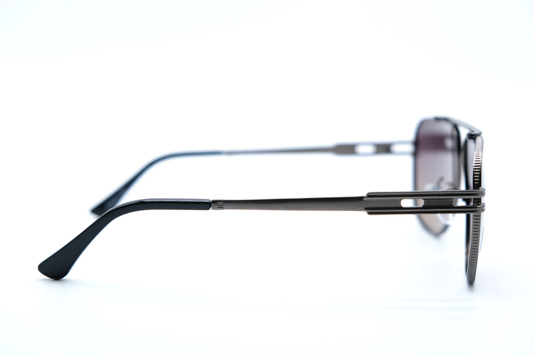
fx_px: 949
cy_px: 178
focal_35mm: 64
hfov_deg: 31.4
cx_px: 267
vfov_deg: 21.2
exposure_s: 1/1000
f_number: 4
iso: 500
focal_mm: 42.5
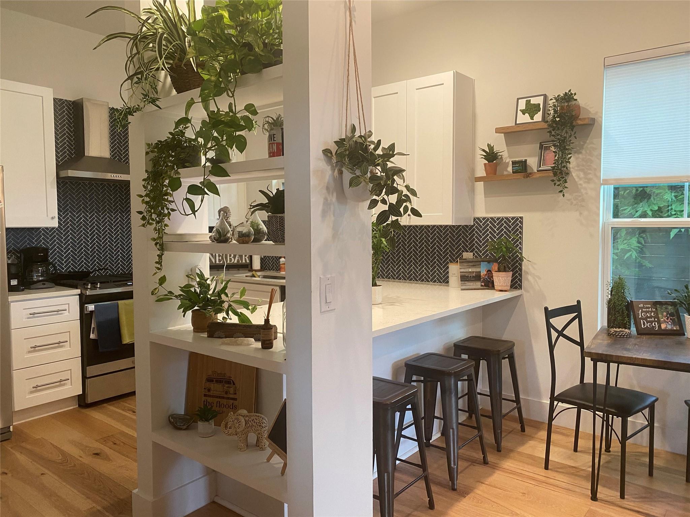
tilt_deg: -3.9
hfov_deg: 67.3
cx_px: 345
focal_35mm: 26
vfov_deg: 53.1
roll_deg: +1.3
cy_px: 258
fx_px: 518
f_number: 1.8
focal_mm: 4.25
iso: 200
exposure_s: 1/60
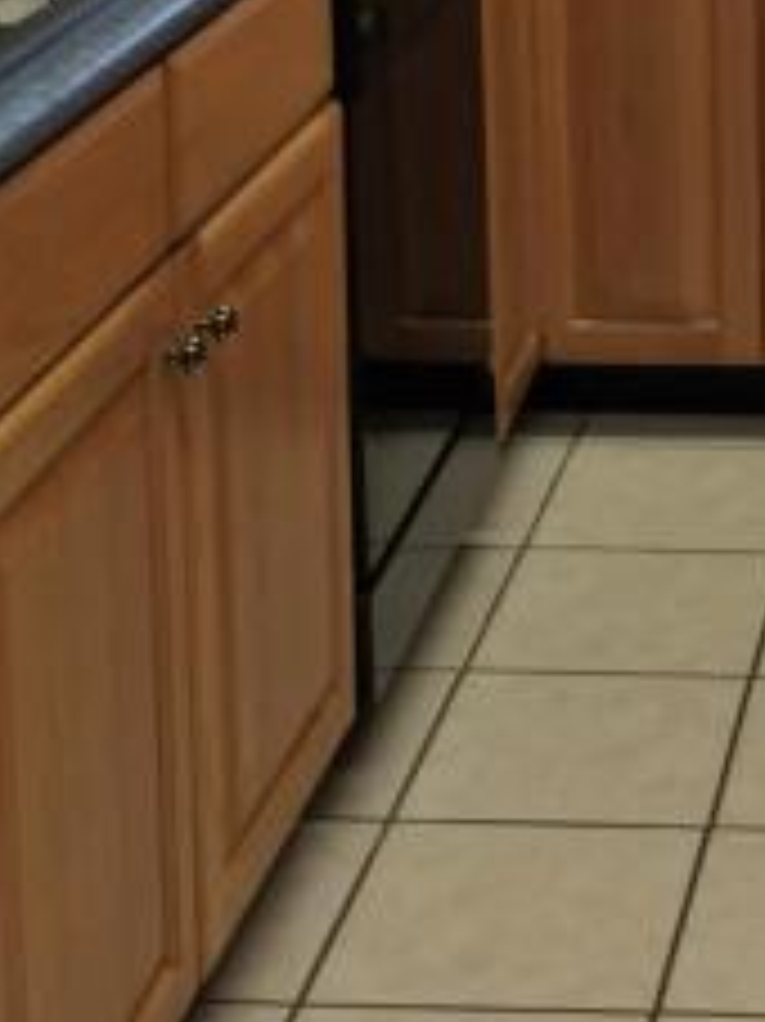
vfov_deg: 19.2
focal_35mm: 98
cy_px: -126
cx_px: 999
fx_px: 2890
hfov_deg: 14.4
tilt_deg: -13.9
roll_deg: +0.6
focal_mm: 4.15
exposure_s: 1/30
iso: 40
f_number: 2.2
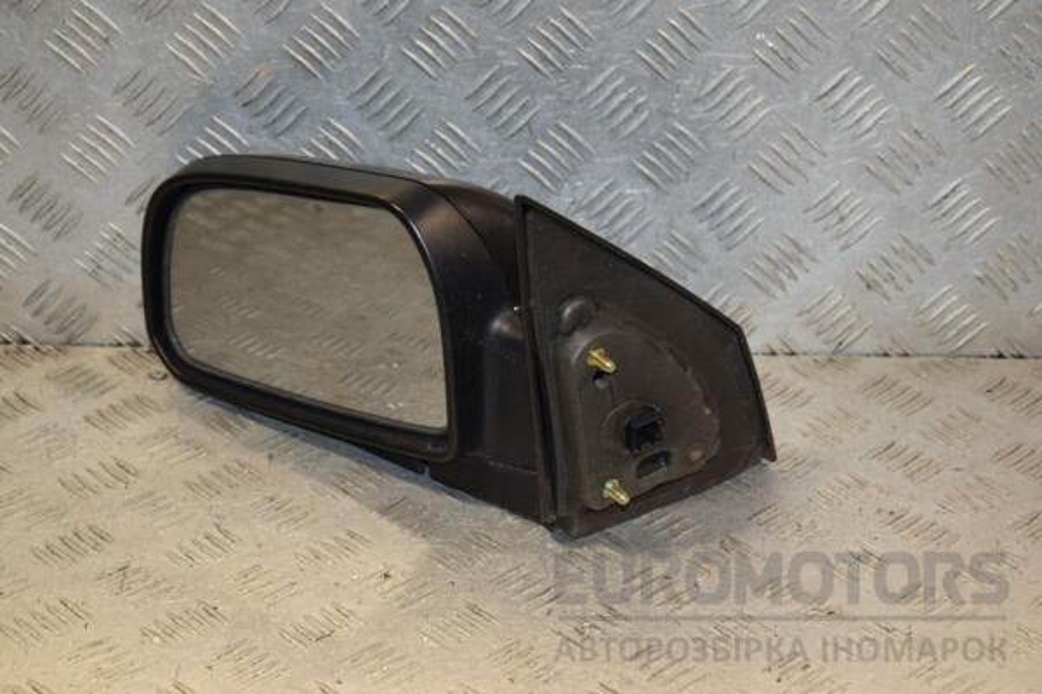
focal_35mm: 78
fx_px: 2257
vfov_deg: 17.5
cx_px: 521
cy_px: 347
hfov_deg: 26.0
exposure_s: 1/200
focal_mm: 52
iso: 800
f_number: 6.3
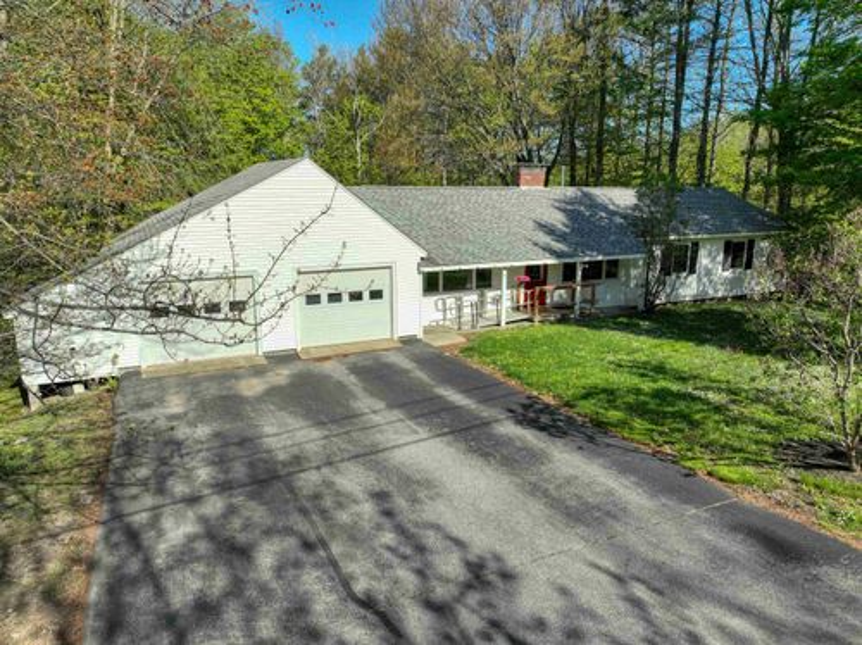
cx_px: 431
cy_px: 322
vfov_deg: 56.7
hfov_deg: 71.6
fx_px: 597
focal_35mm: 24
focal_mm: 12.3
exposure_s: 1/500
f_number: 2.8
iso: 300
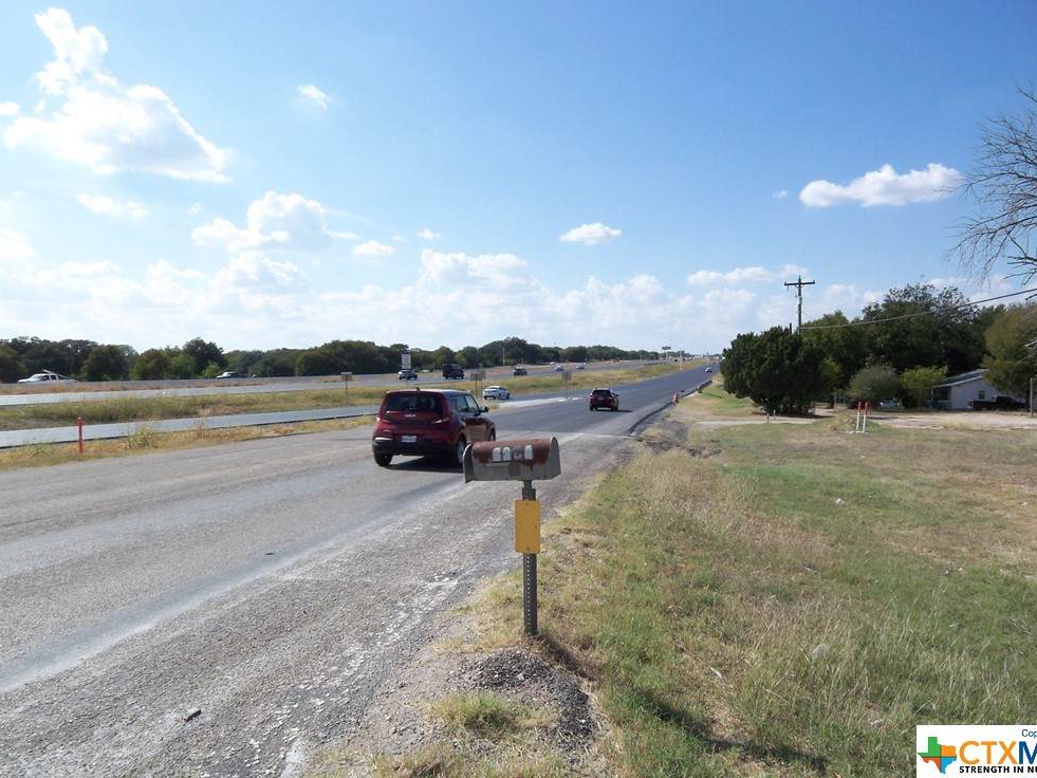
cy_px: 373
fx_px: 719
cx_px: 534
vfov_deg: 56.8
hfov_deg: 71.6
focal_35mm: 24
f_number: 5.6
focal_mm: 3.8
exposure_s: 1/320
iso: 50
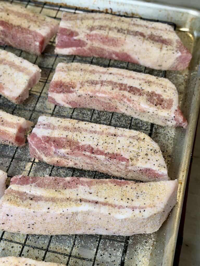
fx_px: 370
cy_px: 133
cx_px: 100
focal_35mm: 48
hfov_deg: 30.3
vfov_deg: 39.7
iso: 50
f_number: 1.78
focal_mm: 6.76
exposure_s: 1/120
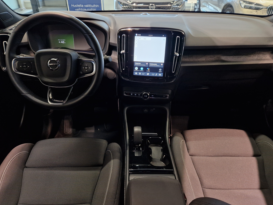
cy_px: 102
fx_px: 189
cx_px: 134
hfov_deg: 71.6
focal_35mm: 24
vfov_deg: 56.8
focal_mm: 5.4
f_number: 1.8
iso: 160
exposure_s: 1/100
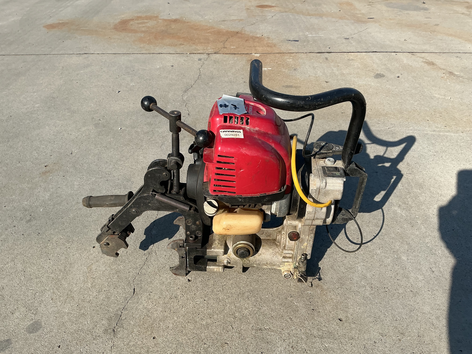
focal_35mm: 29
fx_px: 395
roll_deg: -0.2
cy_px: 177
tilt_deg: -33.8
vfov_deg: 48.2
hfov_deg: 61.7
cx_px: 236
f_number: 1.8
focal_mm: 3
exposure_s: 1/1675
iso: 25
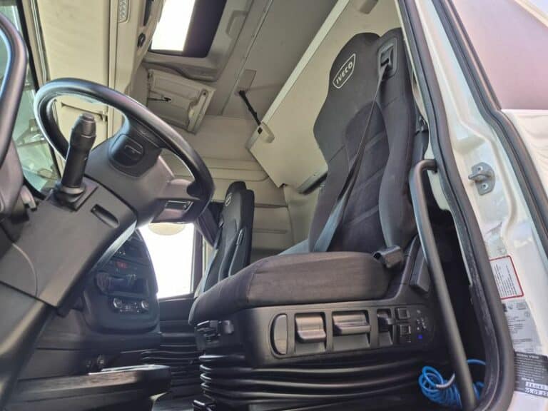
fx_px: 364
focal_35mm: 23
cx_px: 274
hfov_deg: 73.9
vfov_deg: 58.9
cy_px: 206
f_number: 1.8
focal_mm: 5.4
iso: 50
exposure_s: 1/180
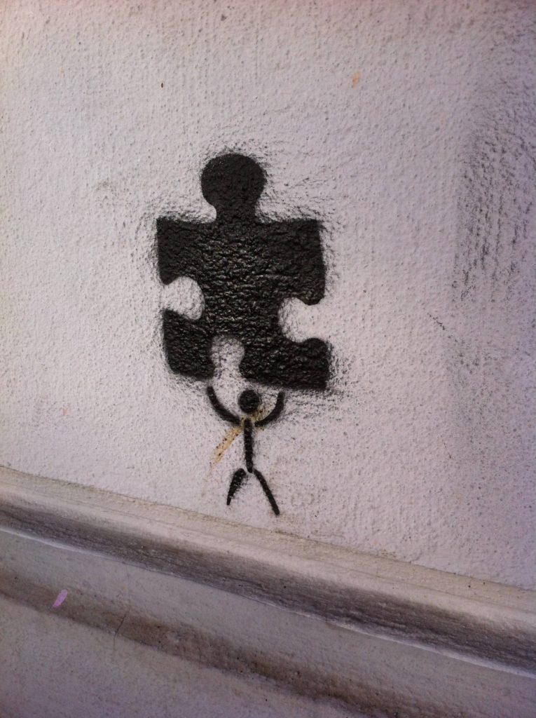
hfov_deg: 40.6
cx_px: 268
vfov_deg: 52.7
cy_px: 359
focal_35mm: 35
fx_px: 724
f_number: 2.8
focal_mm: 3.85
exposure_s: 1/887
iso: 80
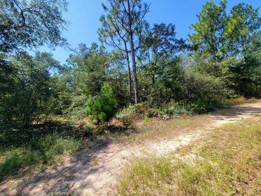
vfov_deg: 89.9
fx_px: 98
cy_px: 98
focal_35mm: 13
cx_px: 130
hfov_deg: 106.2
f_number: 2.2
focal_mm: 2.2
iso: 50
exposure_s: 1/1000
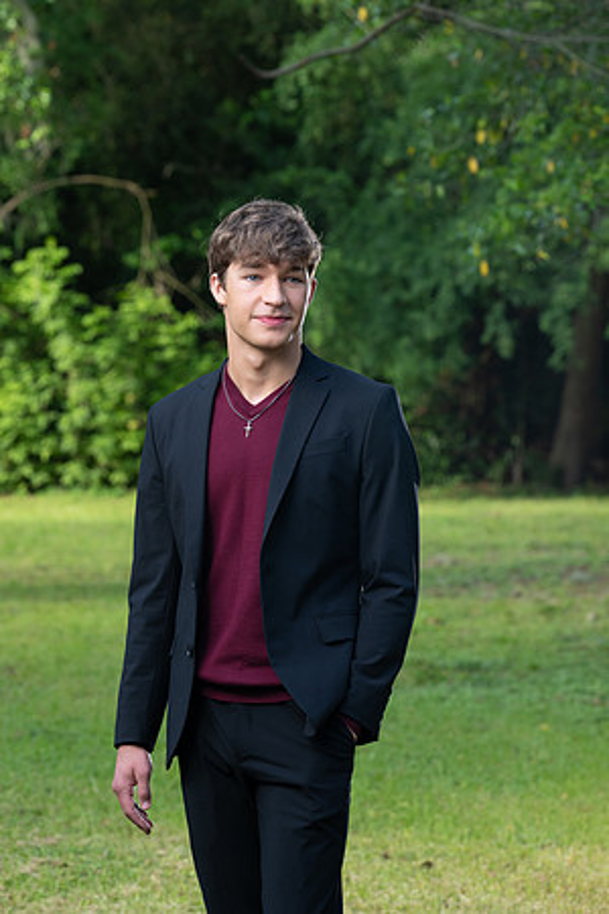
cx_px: 304
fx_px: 3806
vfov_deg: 13.7
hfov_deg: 9.1
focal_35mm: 150
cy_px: 457
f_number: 8
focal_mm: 150
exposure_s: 1/200
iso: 400
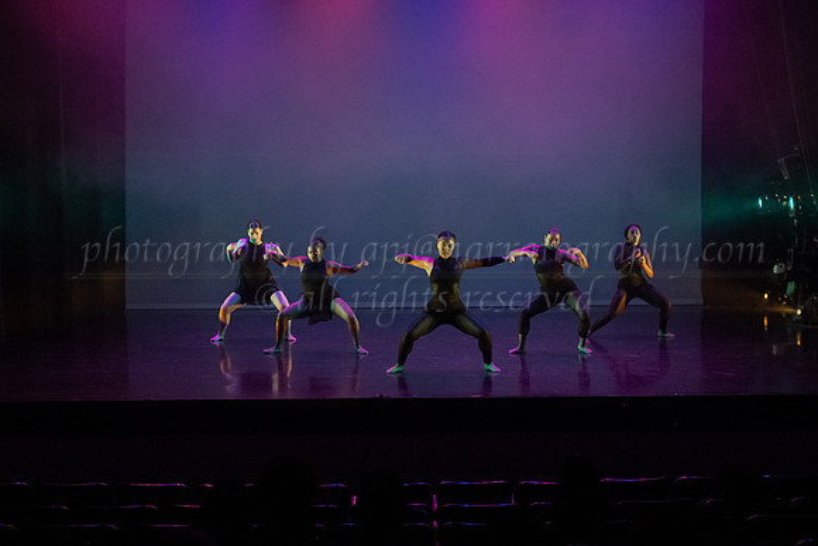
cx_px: 446
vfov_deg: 24.5
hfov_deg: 36.0
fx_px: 1256
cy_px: 287
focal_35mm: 55
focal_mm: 42
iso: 4000
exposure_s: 1/320
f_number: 2.8
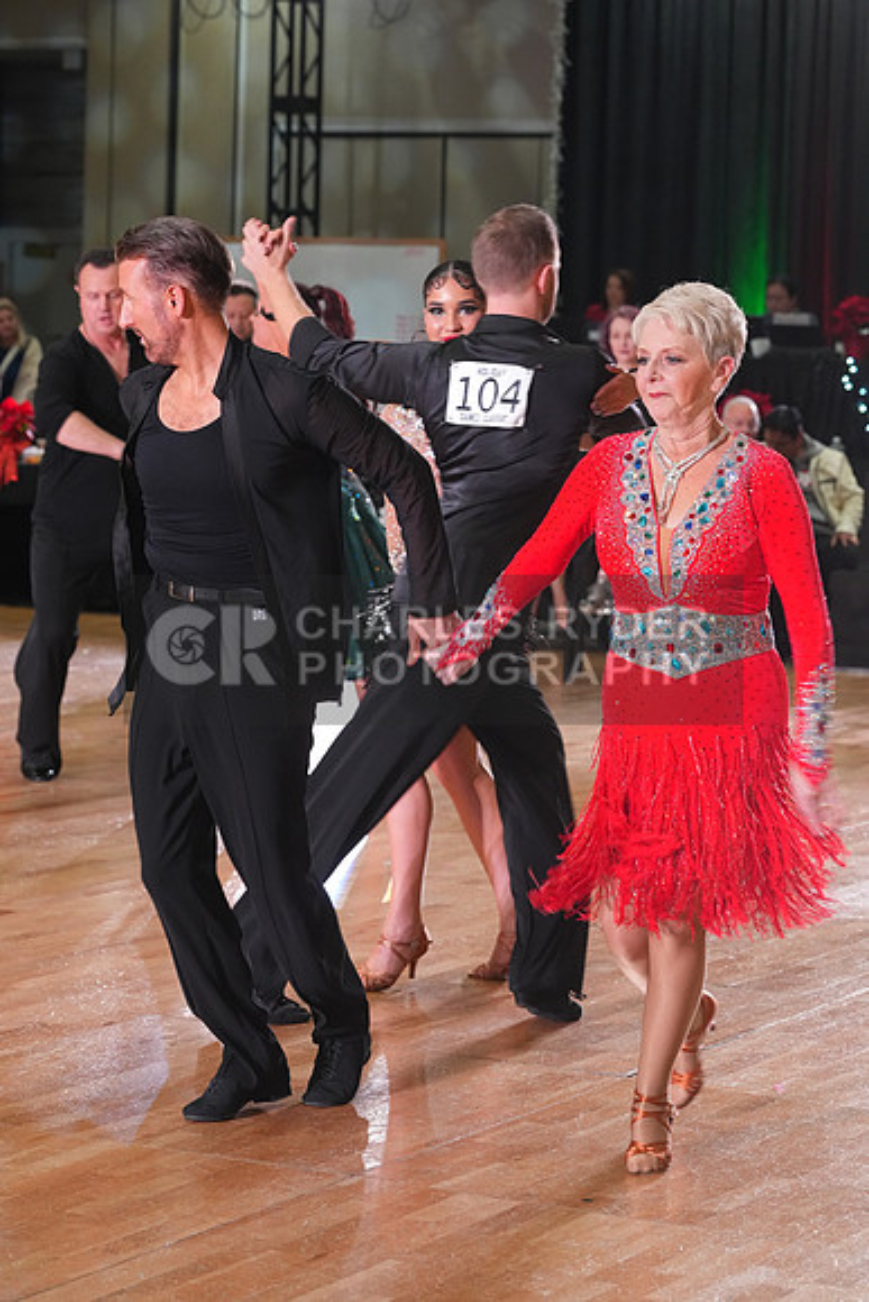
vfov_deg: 20.6
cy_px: 651
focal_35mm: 99
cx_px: 434
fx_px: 3582
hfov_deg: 13.8
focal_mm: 99
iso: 3200
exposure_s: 1/200
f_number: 5.6
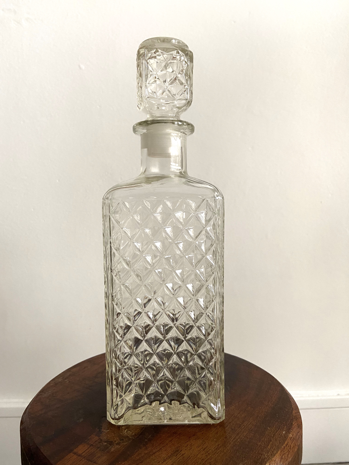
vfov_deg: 67.3
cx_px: 174
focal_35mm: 26
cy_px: 232
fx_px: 350
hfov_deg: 53.1
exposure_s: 1/60
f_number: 1.8
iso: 200
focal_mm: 4.25
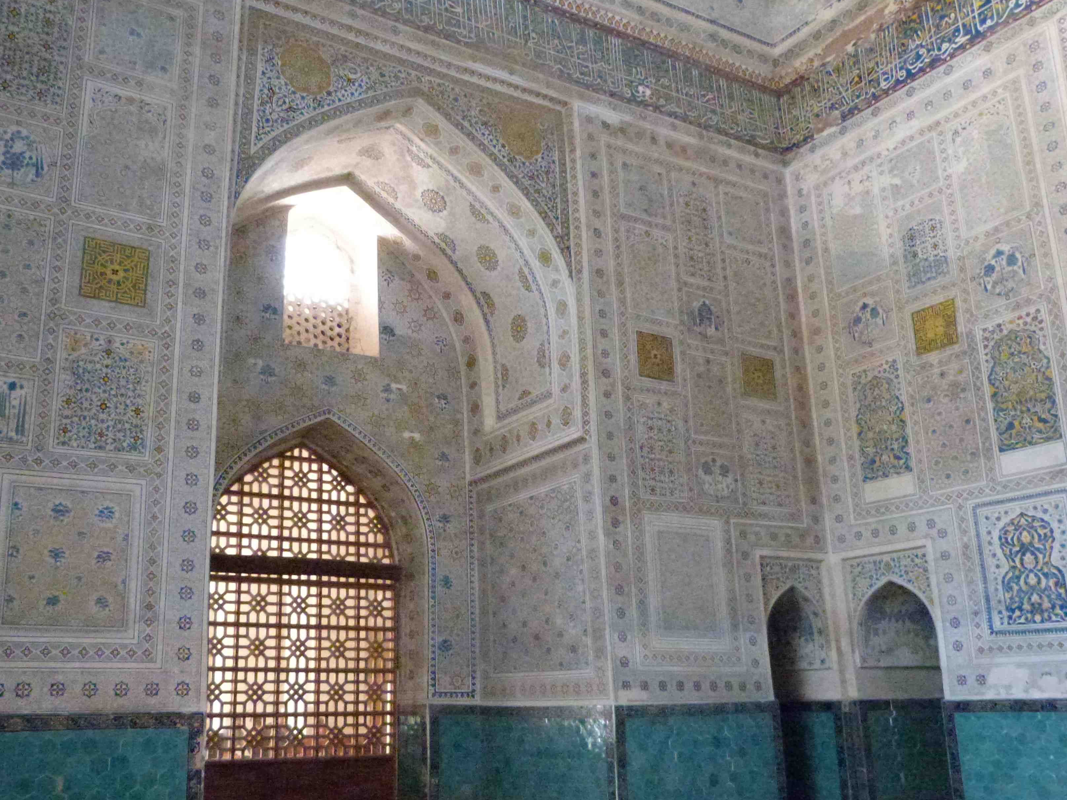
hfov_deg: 58.1
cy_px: 440
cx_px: 449
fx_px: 955
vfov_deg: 45.4
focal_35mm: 31
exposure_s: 1/80
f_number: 2.8
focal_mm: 4.5
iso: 1600
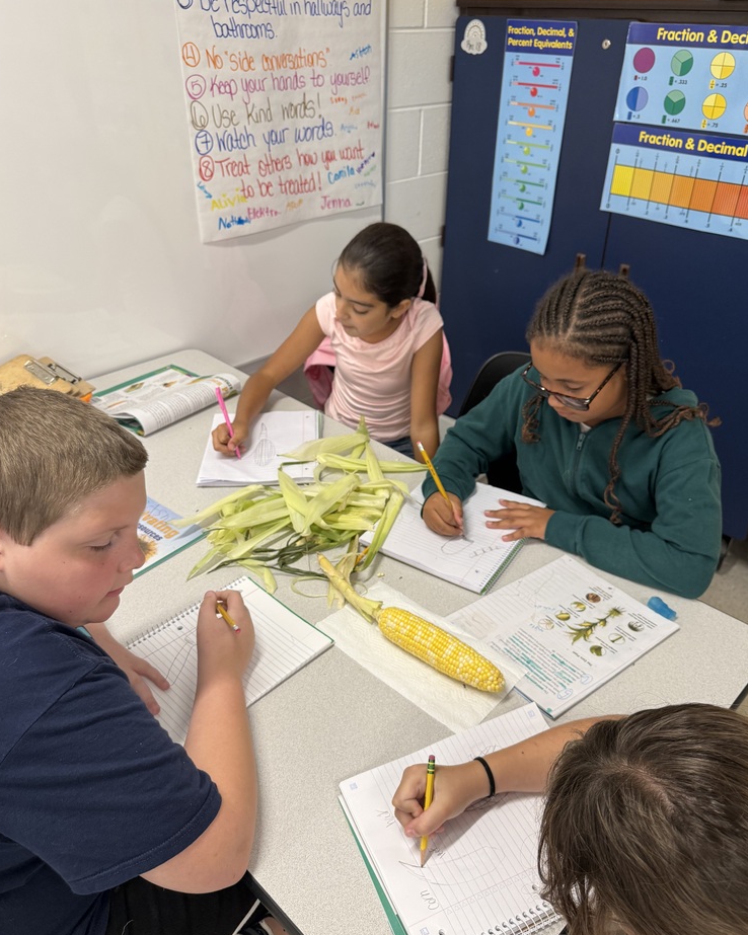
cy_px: 470
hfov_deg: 54.9
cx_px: 378
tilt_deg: -32.4
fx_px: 720
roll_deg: -1.0
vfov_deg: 66.0
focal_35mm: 26
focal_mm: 6.76
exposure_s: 1/90
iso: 160
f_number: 1.78
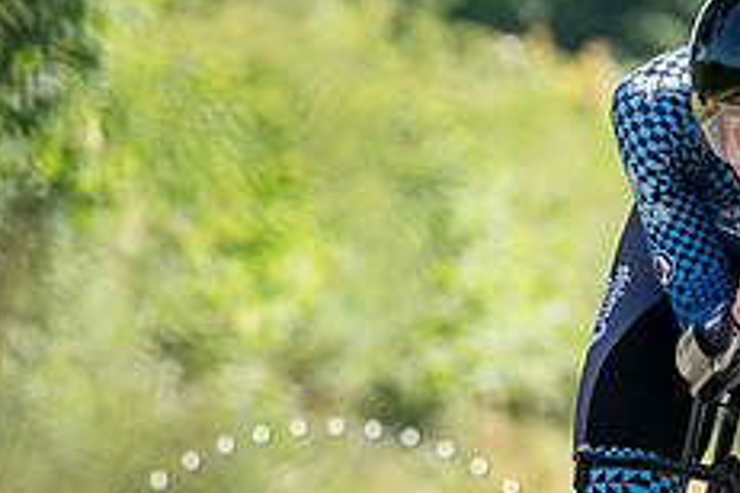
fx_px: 23863
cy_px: 776
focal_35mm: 1161
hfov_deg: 1.8
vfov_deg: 1.2
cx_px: 705
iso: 500
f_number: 4
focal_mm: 200
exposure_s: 1/1000
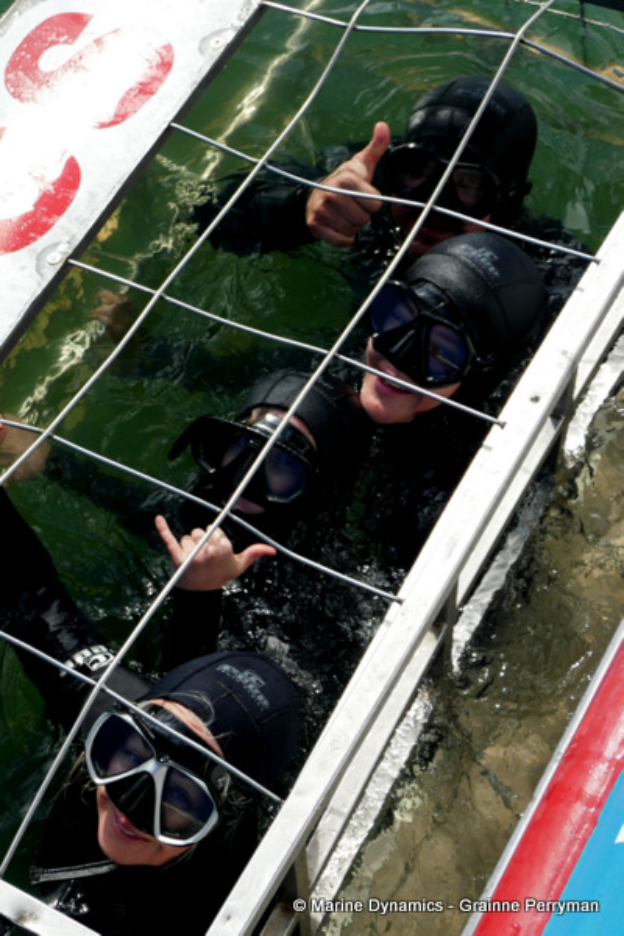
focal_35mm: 44
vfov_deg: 44.5
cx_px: 312
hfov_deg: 30.5
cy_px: 468
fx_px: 1144
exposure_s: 1/1600
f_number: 3.2
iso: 125
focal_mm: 16
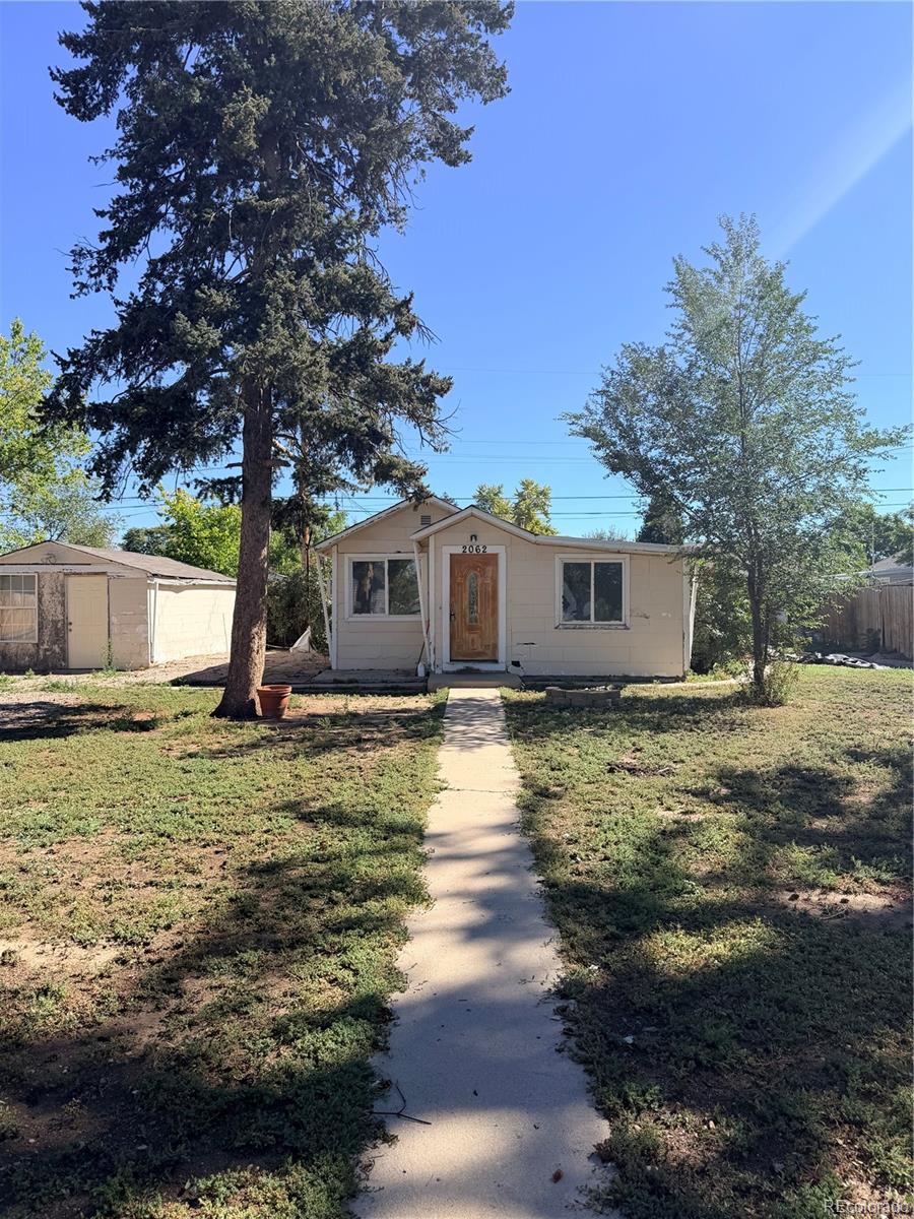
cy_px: 610
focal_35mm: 24
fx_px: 845
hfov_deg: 56.8
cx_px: 457
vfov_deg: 71.6
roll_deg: -2.2
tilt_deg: +2.0
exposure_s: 1/2907
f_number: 1.78
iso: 80
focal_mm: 6.76
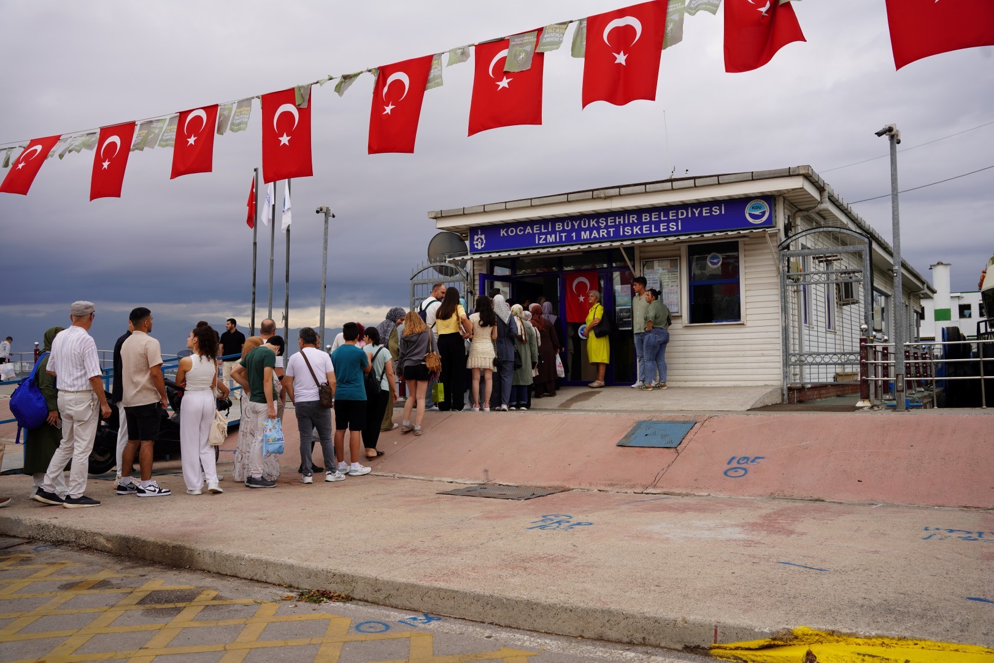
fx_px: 859
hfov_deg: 60.1
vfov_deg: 42.2
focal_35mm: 31
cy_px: 332
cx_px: 497
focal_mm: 31.1
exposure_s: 1/250
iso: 100
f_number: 5
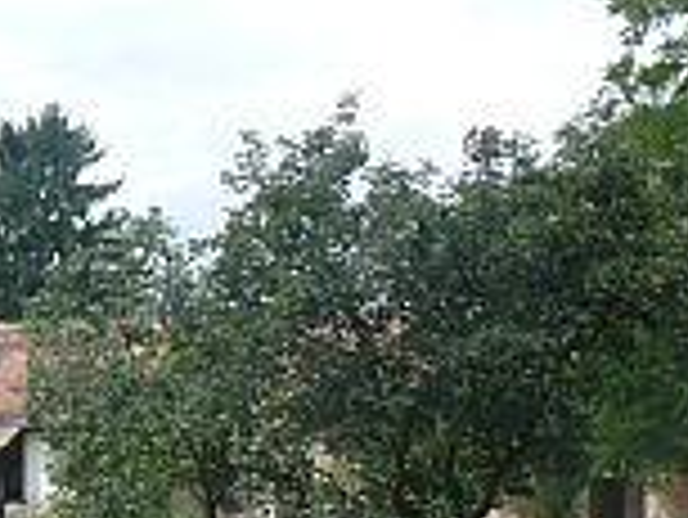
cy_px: 428
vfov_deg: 14.3
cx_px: -256
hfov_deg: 17.6
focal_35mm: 103
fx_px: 2049
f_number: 5.6
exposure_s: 1/320
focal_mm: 7.4
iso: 100
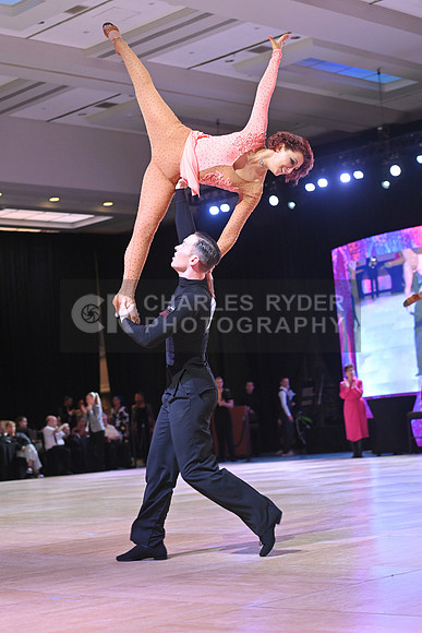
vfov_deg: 28.8
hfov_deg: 19.5
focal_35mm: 70
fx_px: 1230
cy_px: 316
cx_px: 211
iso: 2000
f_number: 4
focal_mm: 70
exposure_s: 1/250
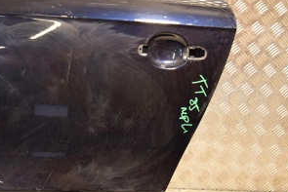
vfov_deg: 17.5
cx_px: -11
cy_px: 70
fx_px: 624
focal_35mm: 78
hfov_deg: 24.6
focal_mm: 24
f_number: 5
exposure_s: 1/100
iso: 800
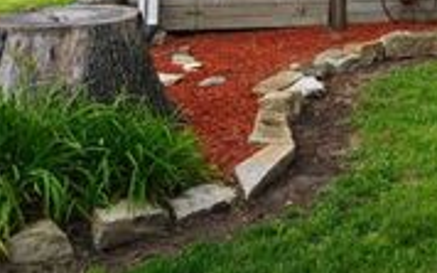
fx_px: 767
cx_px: 415
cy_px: -134
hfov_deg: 30.1
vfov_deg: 18.0
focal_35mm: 64
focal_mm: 15
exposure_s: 1/125
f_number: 5.6
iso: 100
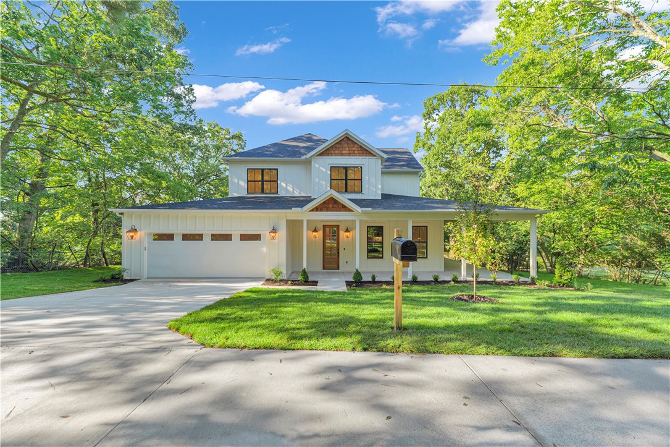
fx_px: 260
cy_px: 224
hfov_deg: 104.3
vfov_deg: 81.2
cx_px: 335
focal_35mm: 14
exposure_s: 1/200
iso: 200
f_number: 2.8
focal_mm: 14
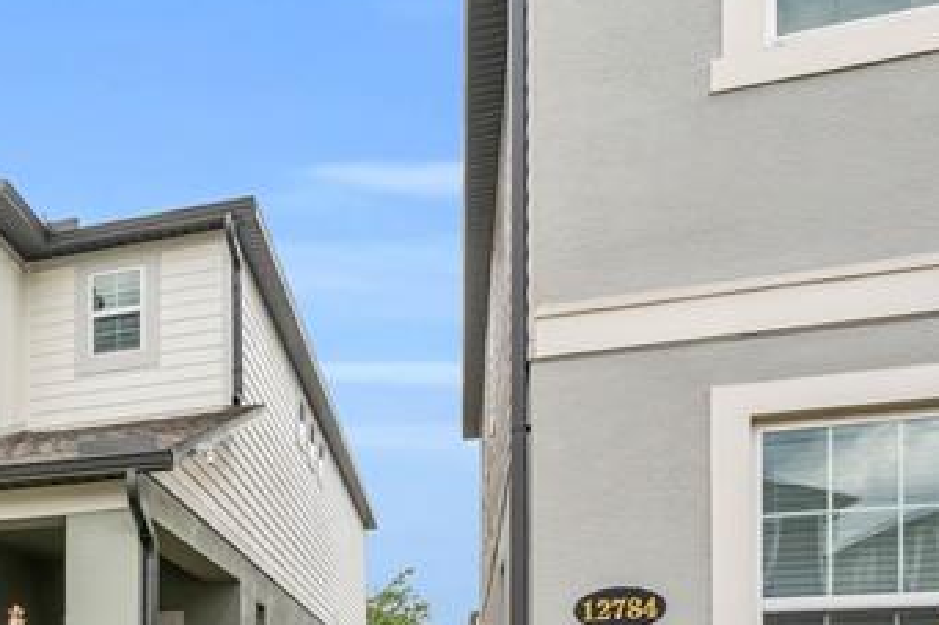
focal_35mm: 44
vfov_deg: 28.0
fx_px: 1142
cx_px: -58
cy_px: 683
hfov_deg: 38.2
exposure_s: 1/640
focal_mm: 14.6
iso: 250
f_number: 8
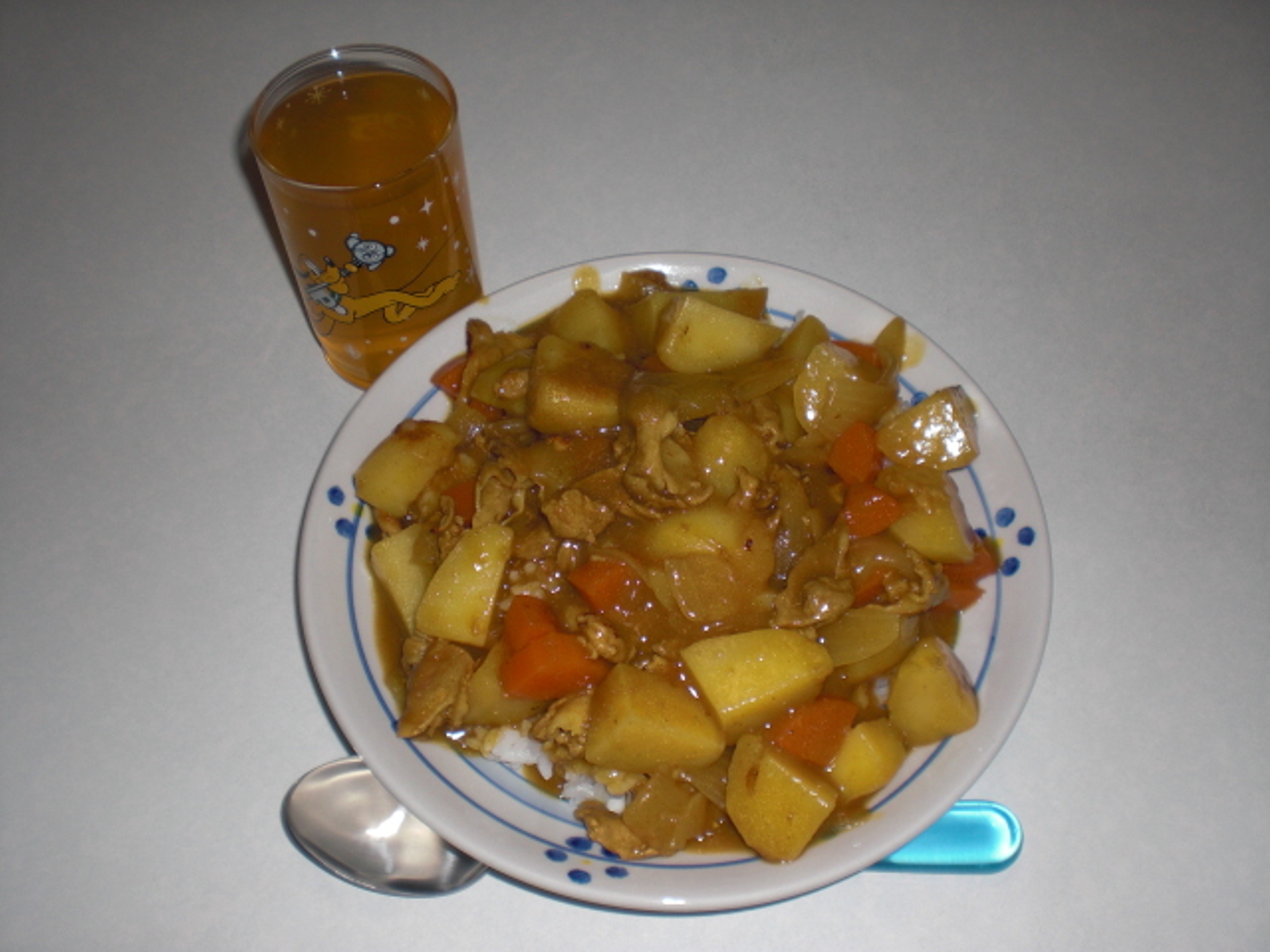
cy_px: 476
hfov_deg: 49.0
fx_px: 1394
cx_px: 635
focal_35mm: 38
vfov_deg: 37.7
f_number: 3.1
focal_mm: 6.3
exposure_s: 1/60
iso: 64
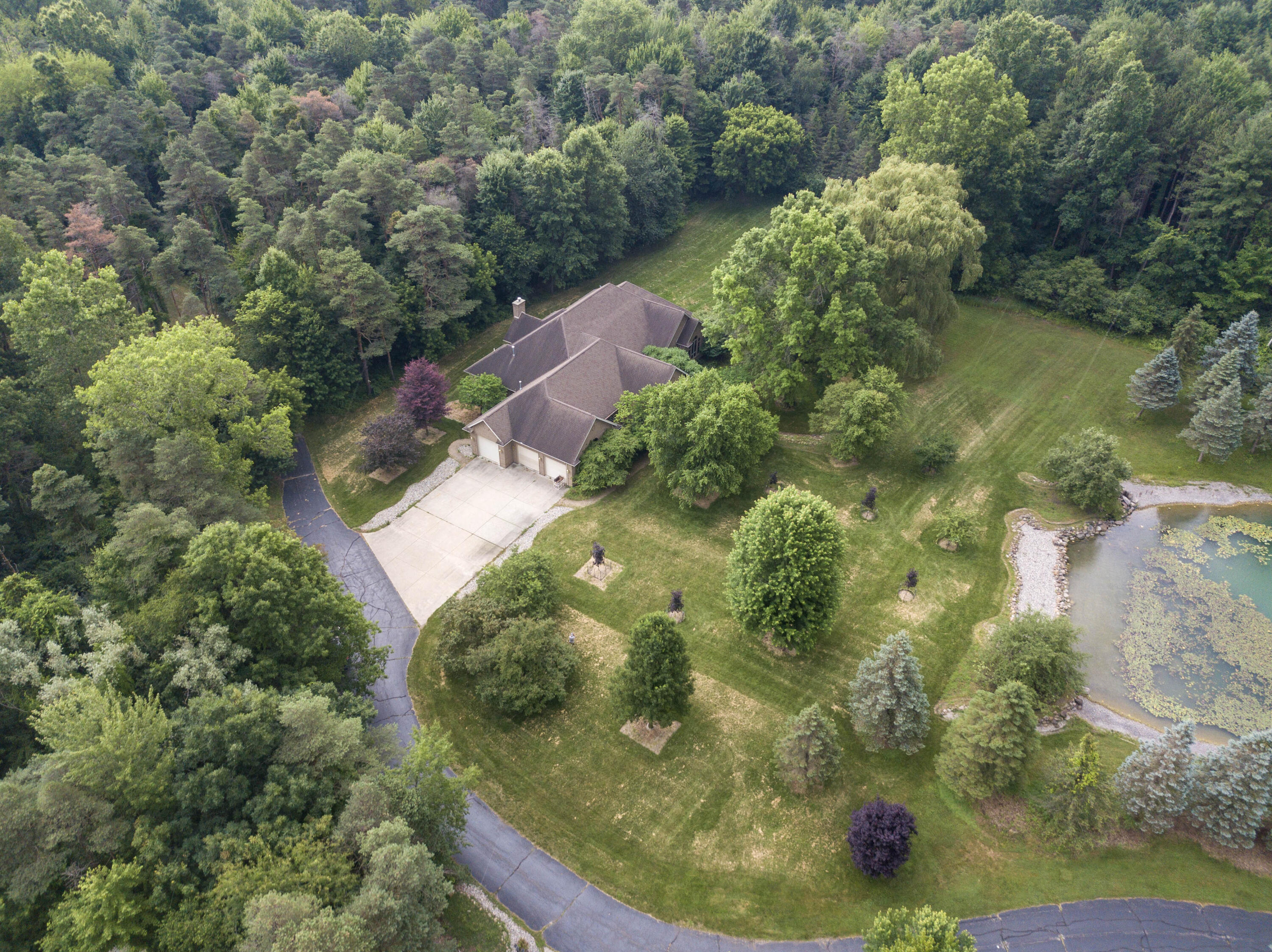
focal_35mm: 26
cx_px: 636
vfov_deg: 53.0
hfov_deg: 67.3
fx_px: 955
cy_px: 476
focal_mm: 4.73
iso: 100
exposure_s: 1/60
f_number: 2.2
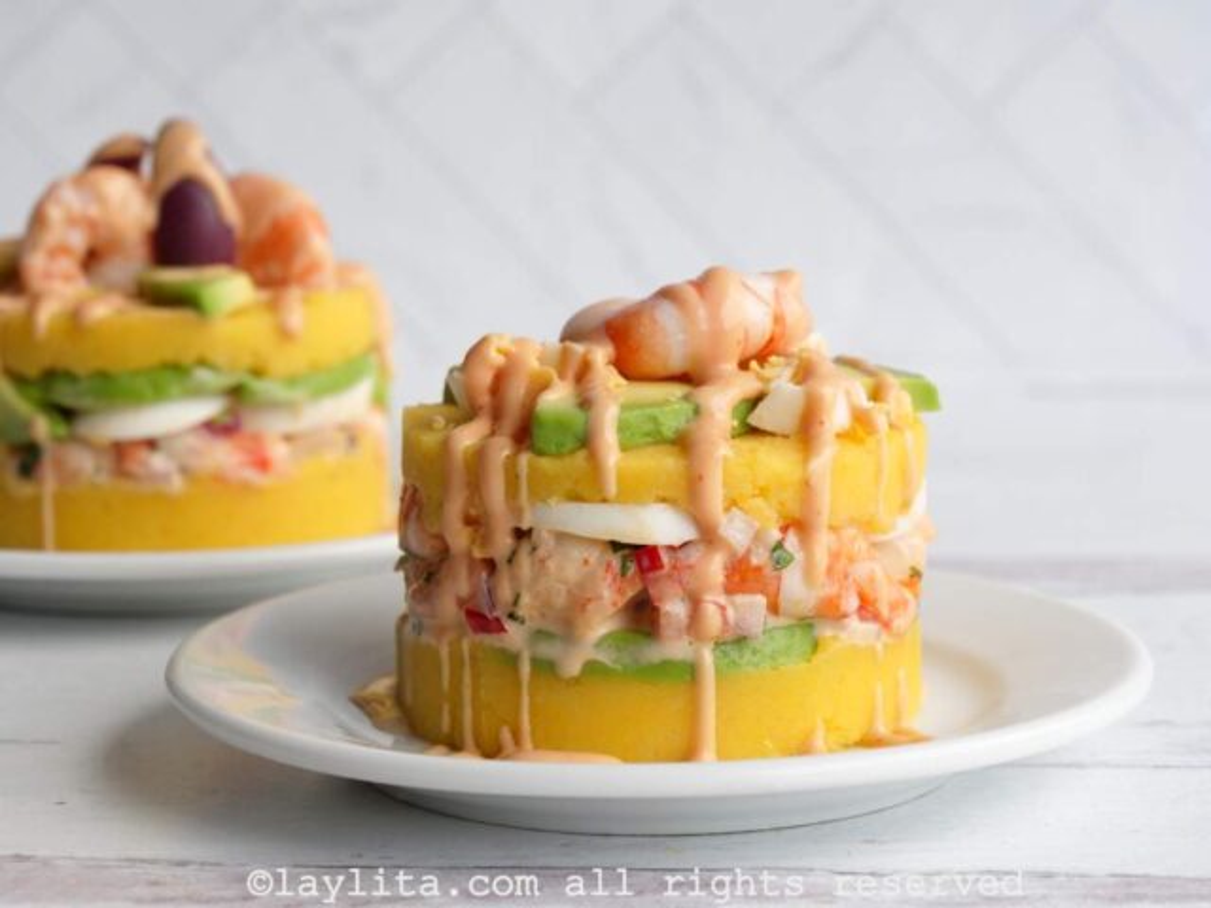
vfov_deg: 13.7
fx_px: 3778
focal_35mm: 108
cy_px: 454
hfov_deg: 18.2
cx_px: 606
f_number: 6.3
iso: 640
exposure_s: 1/125
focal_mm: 54
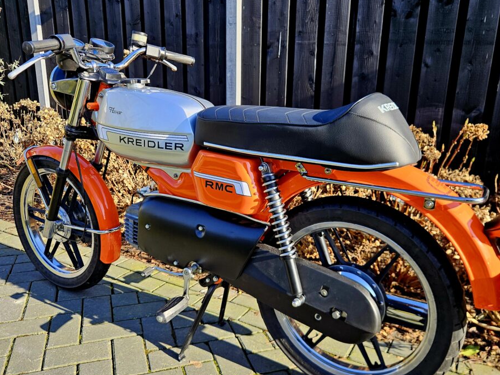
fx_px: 375
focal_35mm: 26
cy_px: 206
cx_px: 270
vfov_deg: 53.0
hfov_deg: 67.2
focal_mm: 5.4
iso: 40
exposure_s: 1/476
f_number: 1.8
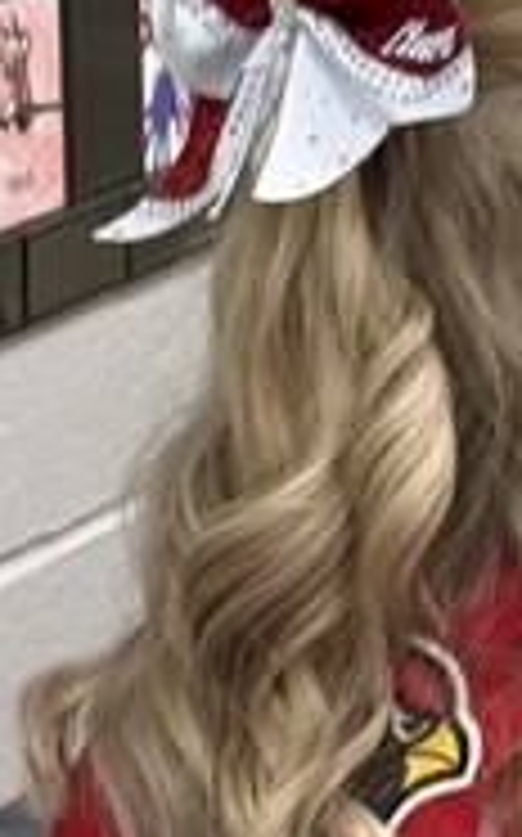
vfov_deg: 7.3
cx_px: 855
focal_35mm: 280
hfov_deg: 4.6
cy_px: 1431
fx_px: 6383
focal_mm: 6.76
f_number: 1.78
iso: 160
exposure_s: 1/60
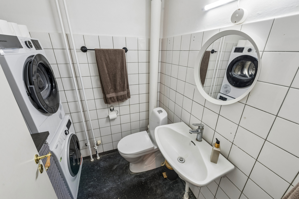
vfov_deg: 81.2
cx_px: 150
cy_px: 100
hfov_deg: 104.3
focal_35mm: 14
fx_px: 116
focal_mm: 14
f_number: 10
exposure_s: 1/3.33
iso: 250
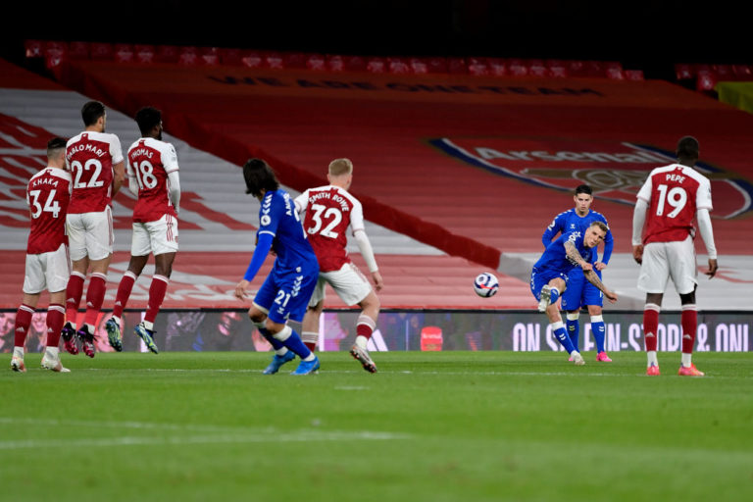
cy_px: 251
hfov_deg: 10.8
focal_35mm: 190
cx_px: 376
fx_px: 3974
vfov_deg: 7.2
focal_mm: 190
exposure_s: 1/1250
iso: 1600
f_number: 2.8
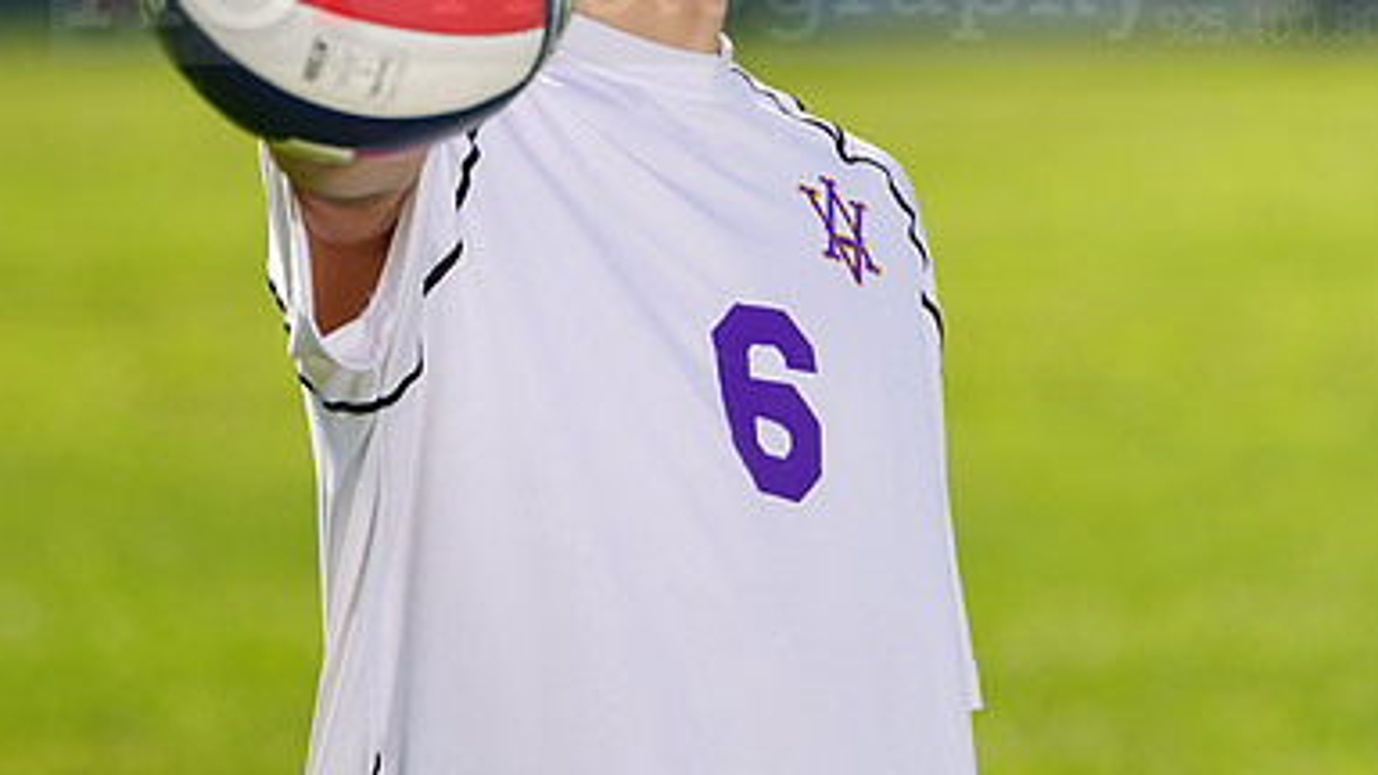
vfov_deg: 2.4
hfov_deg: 4.3
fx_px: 18196
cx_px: 691
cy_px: -50
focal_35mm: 498
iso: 64
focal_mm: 315
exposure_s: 1/200
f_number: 7.1
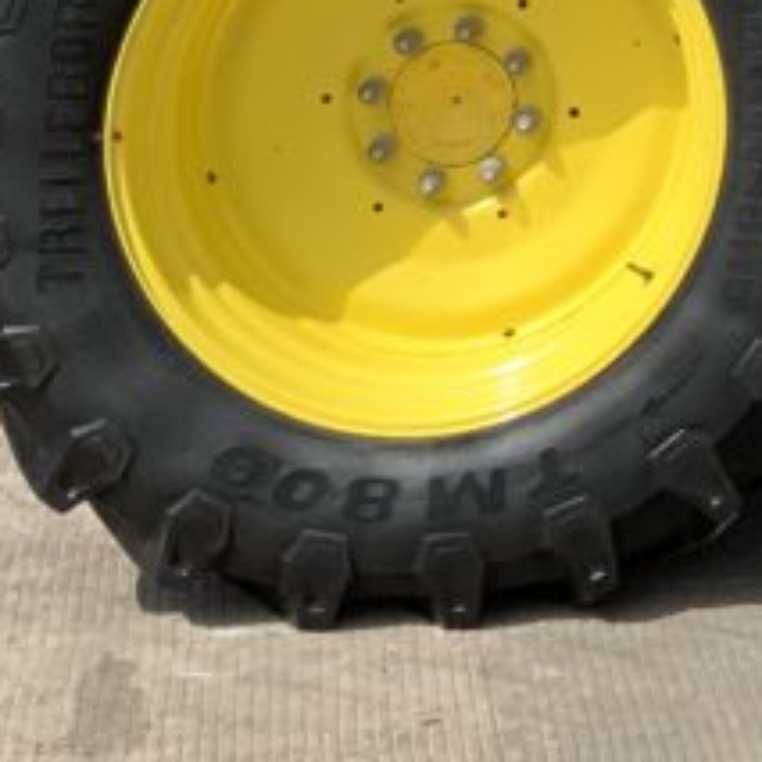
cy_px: -469
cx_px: 1327
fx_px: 3063
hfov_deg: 13.0
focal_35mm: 123
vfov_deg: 13.2
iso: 16
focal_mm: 3
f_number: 1.8
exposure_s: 1/1675
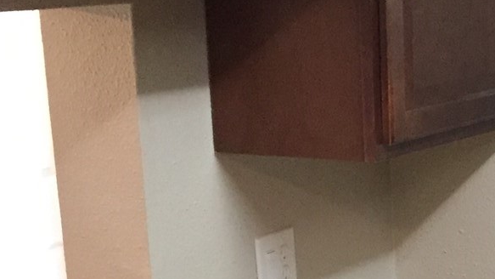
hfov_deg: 18.7
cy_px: 441
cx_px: 501
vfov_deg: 10.5
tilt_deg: -18.7
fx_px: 1457
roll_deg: +1.0
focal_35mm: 111
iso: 250
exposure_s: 1/30
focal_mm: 4.15
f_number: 2.2
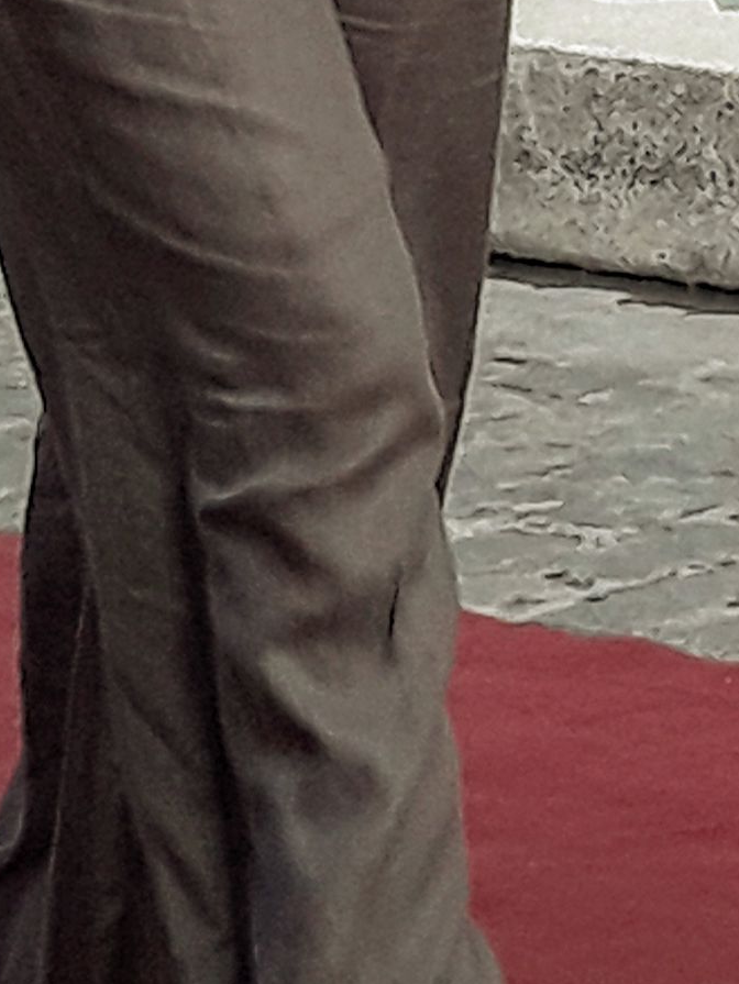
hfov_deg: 12.2
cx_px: 1266
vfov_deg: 15.9
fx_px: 3214
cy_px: -524
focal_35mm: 113
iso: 40
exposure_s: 1/278
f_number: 2.2
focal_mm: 3.3
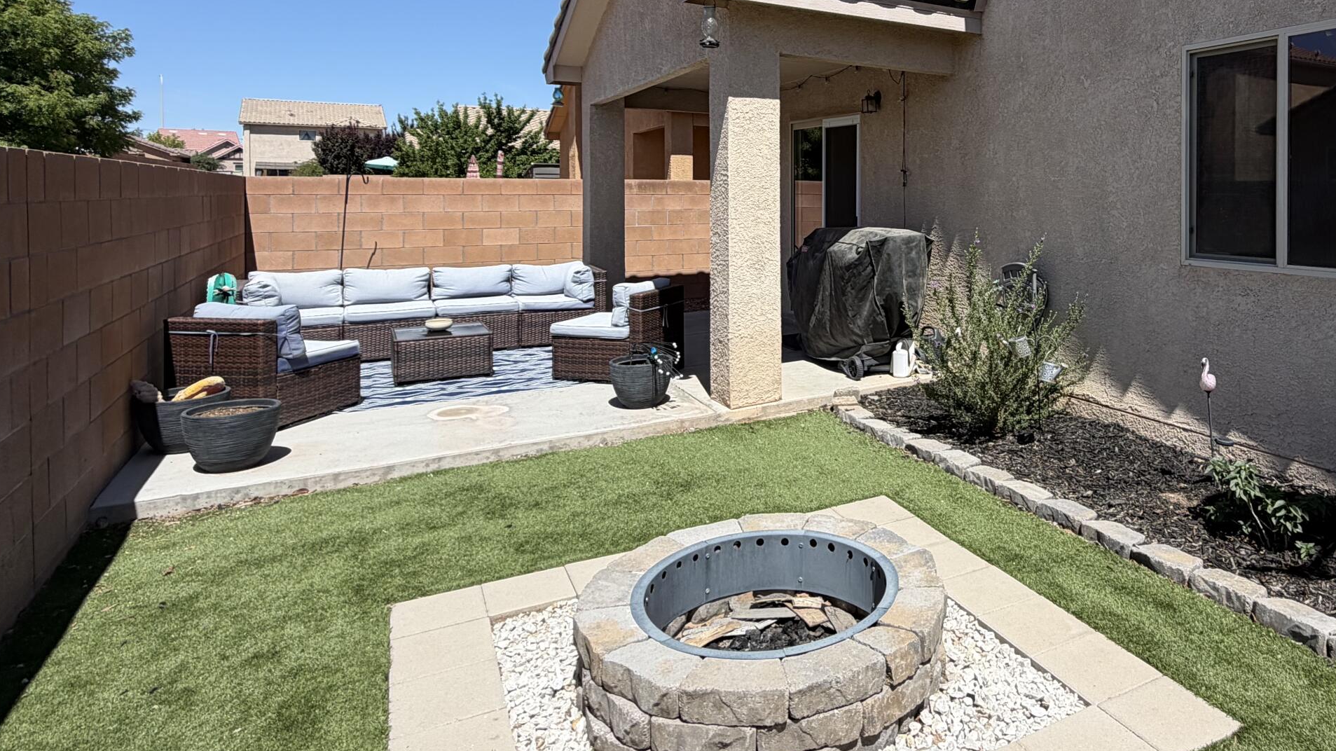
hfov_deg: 73.4
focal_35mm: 24
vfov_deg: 46.2
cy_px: 200
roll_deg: +0.0
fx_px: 850
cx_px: 917
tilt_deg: -1.4
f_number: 2.2
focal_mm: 2.22
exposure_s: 1/770
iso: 20
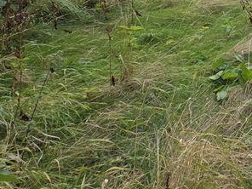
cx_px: 266
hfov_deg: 36.6
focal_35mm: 45
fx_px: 328
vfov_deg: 26.5
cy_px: -66
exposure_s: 1/2060
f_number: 2.2
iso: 50
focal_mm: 2.2
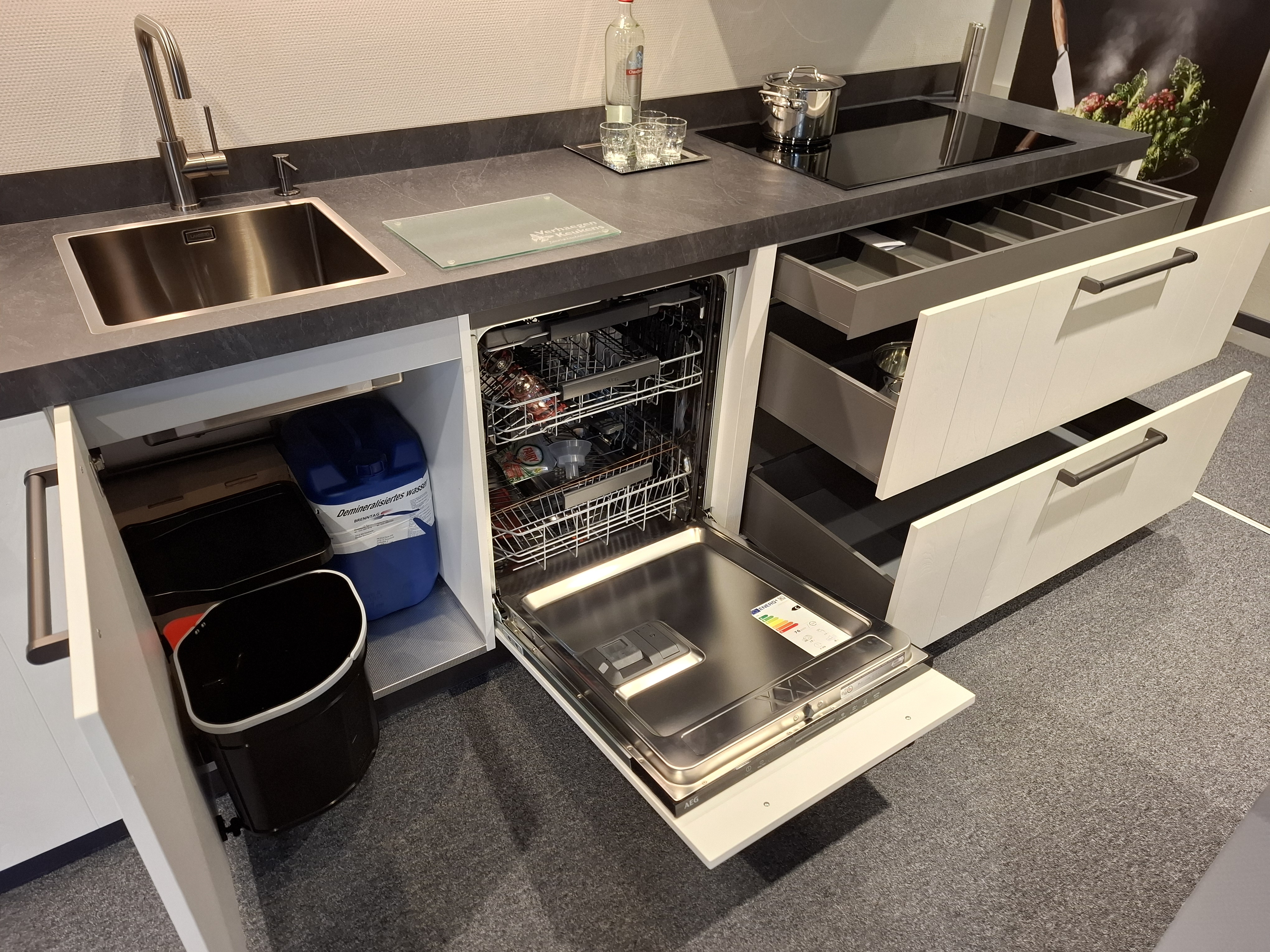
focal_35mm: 23
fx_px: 844
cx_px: 635
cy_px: 476
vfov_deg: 58.9
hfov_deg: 73.9
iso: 320
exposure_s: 1/50
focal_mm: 5.54
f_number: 1.8
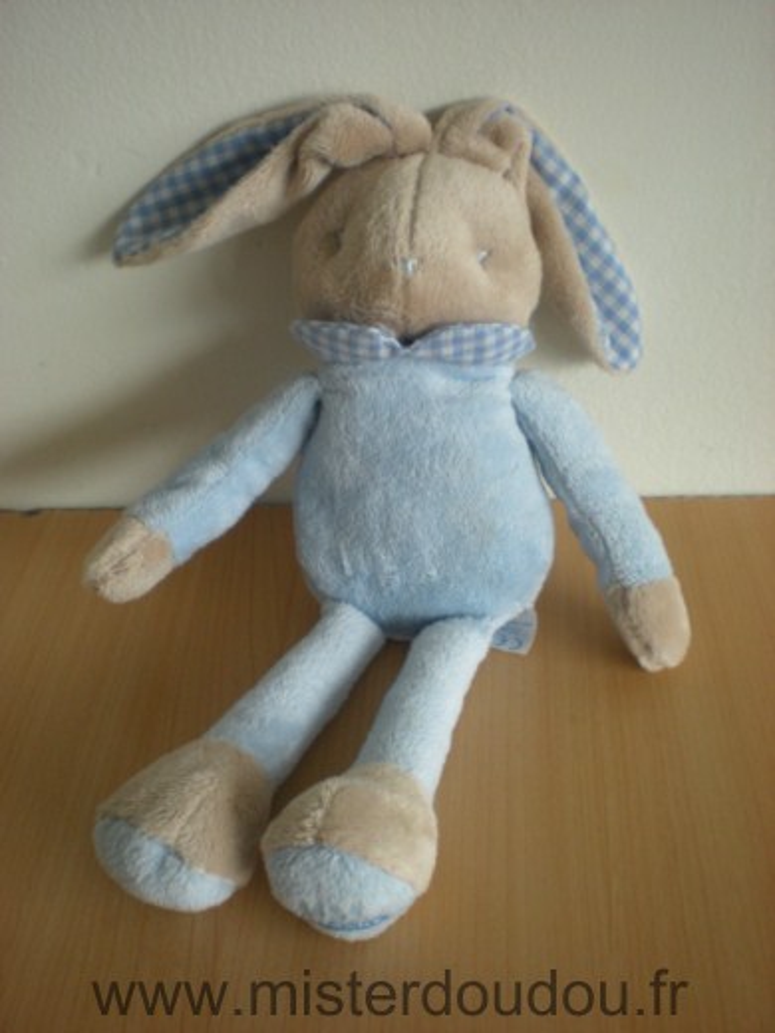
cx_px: 388
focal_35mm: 38
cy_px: 516
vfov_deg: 49.0
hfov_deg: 37.7
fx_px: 1134
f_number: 3.1
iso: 200
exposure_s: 1/46
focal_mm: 6.3
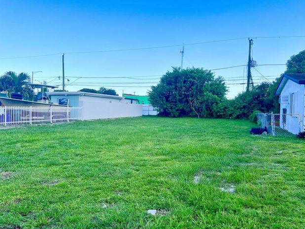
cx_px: 158
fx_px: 238
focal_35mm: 27
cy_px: 111
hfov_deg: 65.3
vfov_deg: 51.3
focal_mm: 5.7
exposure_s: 1/1751
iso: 50
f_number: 1.5
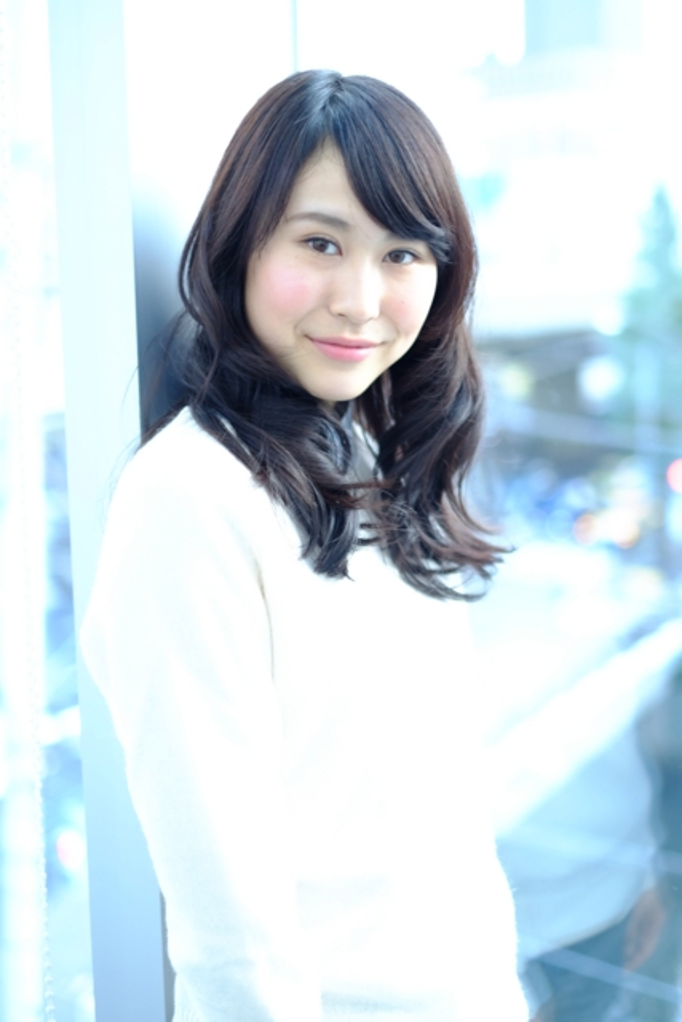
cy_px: 511
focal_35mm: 53
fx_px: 1505
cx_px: 341
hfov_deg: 25.5
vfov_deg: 37.5
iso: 200
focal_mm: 35
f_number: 1.4
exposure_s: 1/100
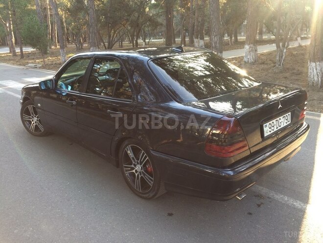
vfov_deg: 48.2
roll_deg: +1.1
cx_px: 162
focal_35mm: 29
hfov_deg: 61.7
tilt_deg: -18.2
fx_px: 271
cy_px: 122
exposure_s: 1/50
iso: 32
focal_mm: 4.15
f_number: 2.2
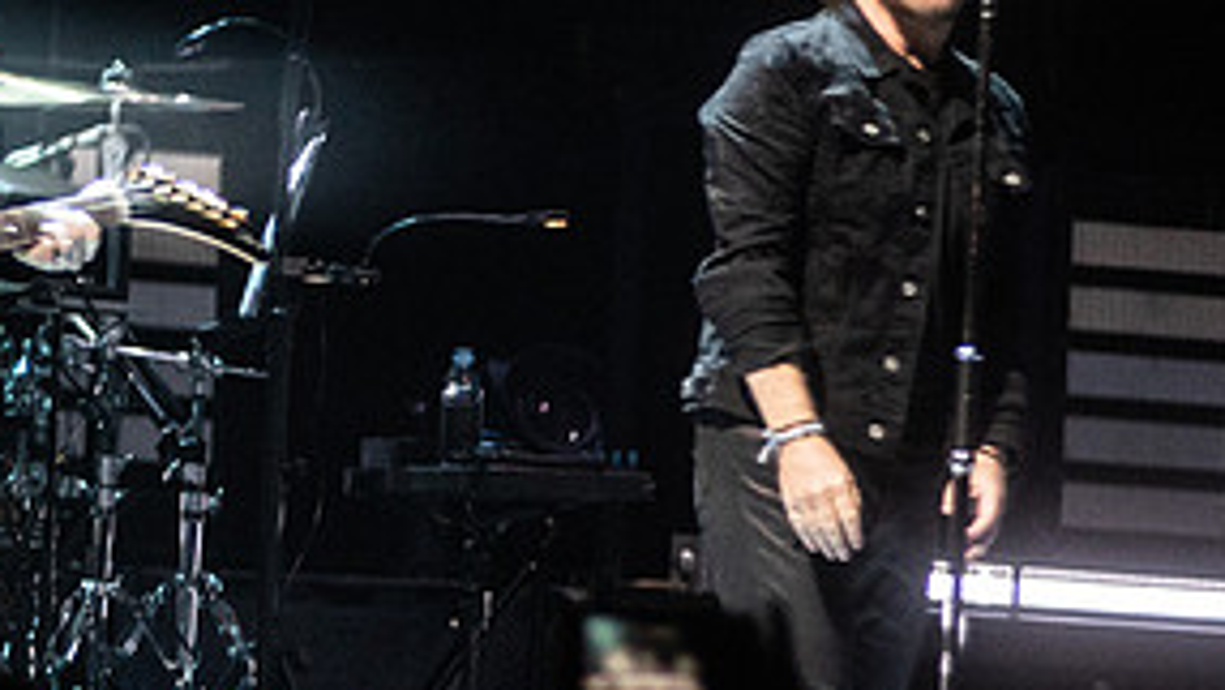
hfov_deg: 4.7
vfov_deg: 2.7
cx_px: -466
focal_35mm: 455
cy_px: 156
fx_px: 14782
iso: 2000
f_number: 2.8
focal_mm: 145
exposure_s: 1/400
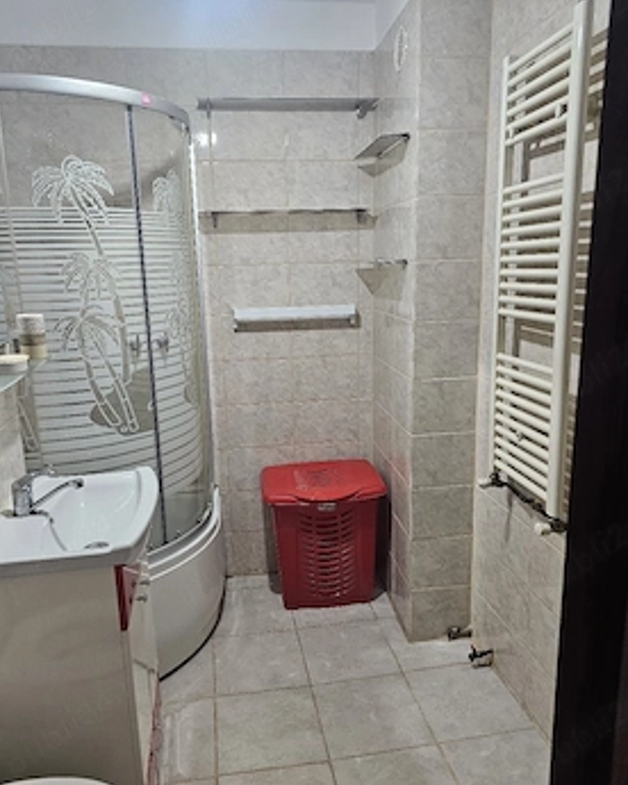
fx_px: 604
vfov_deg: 66.0
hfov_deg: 54.9
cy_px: 394
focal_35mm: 26
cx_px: 300
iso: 200
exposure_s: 1/100
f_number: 1.7
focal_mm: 6.3
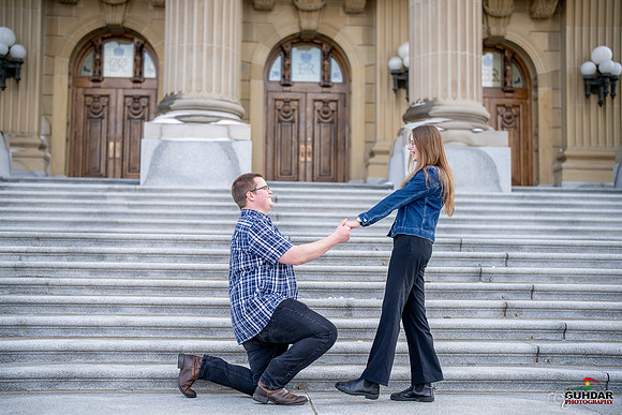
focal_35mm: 50
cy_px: 208
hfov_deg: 39.6
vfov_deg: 27.0
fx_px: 864
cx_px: 311
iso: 1250
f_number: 1.8
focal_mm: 50
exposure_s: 1/6400
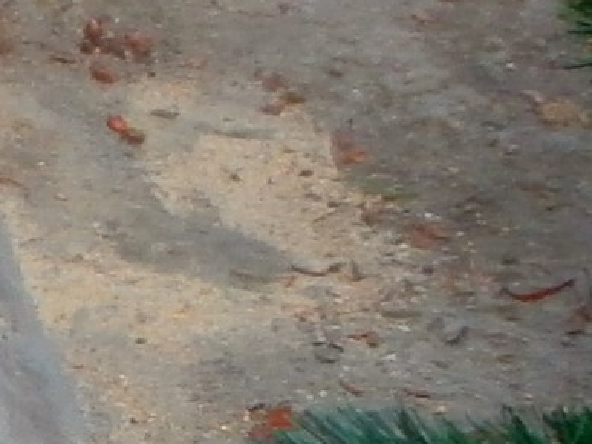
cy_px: 303
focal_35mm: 294
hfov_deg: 6.3
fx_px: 5026
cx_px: -1113
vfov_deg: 5.1
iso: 100
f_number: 3.9
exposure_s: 1/80
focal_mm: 6.67
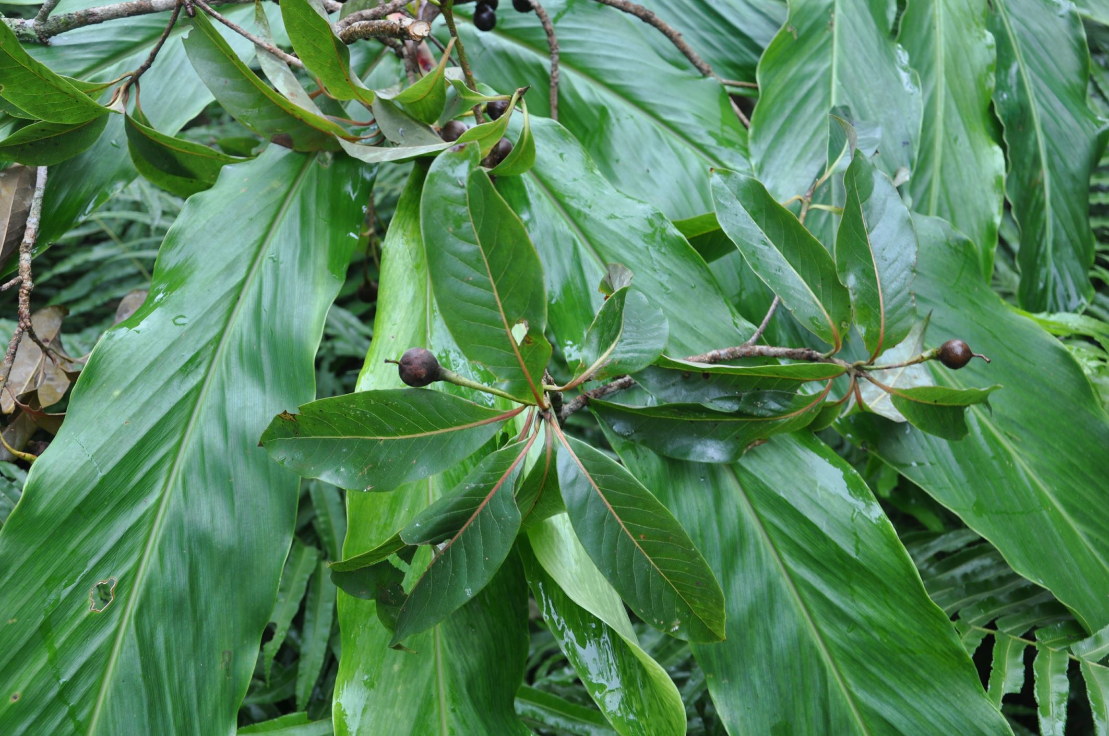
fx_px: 1200
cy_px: 368
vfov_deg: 34.1
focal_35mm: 39
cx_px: 554
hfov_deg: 49.6
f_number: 6.3
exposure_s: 1/40
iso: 200
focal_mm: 26
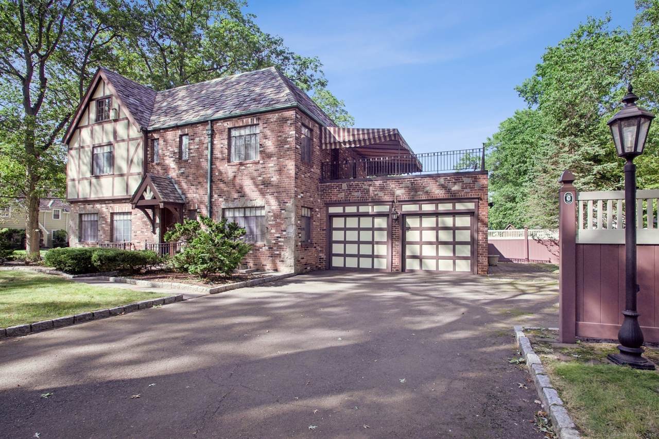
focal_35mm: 18
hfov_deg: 90.0
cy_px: 220
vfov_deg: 67.4
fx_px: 329
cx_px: 330
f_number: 8
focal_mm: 12
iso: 400
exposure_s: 1/320
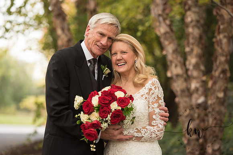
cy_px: 78
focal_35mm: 140
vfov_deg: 9.8
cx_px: 116
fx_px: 906
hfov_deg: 14.7
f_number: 3.2
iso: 800
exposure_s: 1/250
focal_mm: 140
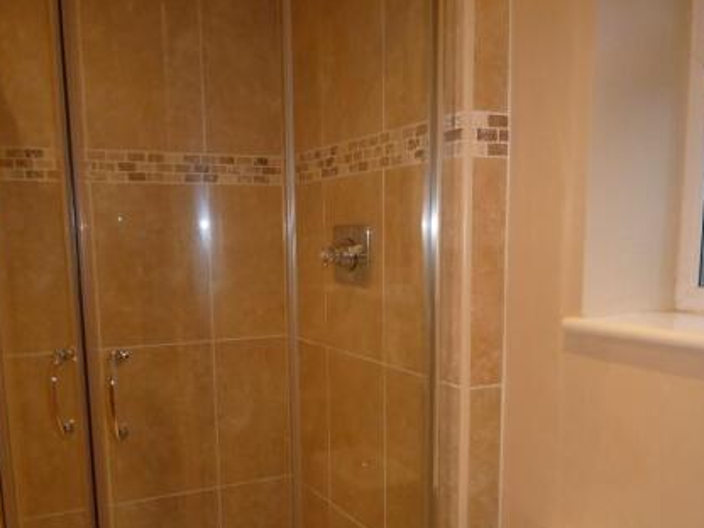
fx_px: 712
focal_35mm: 35
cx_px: 341
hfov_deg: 52.6
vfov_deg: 40.0
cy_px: 366
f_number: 2.8
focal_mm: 4.4
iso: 100
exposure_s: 1/30
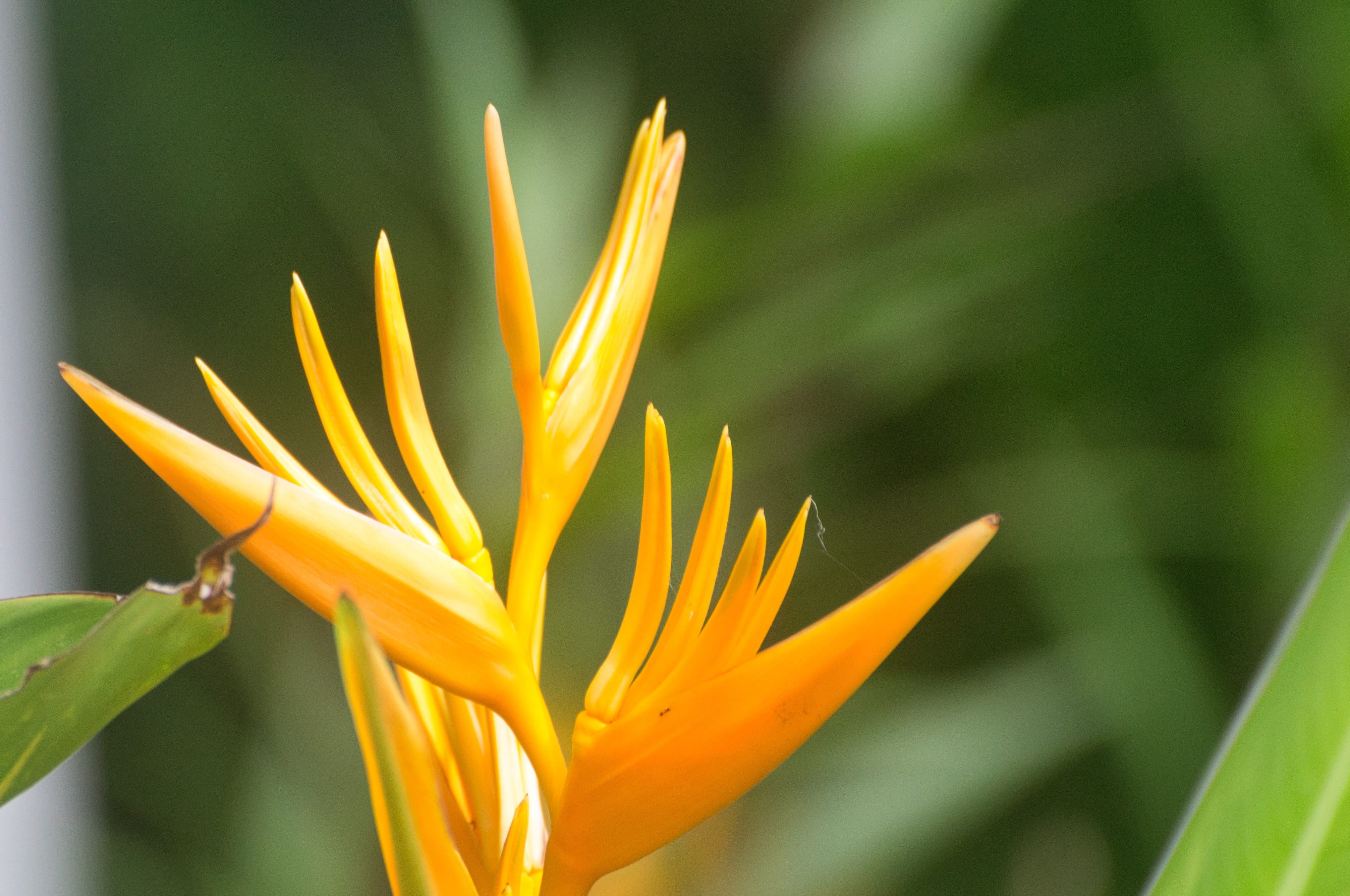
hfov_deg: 4.0
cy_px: 509
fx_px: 19212
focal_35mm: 513
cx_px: 623
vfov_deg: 2.7
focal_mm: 300
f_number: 5.6
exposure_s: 1/400
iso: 800
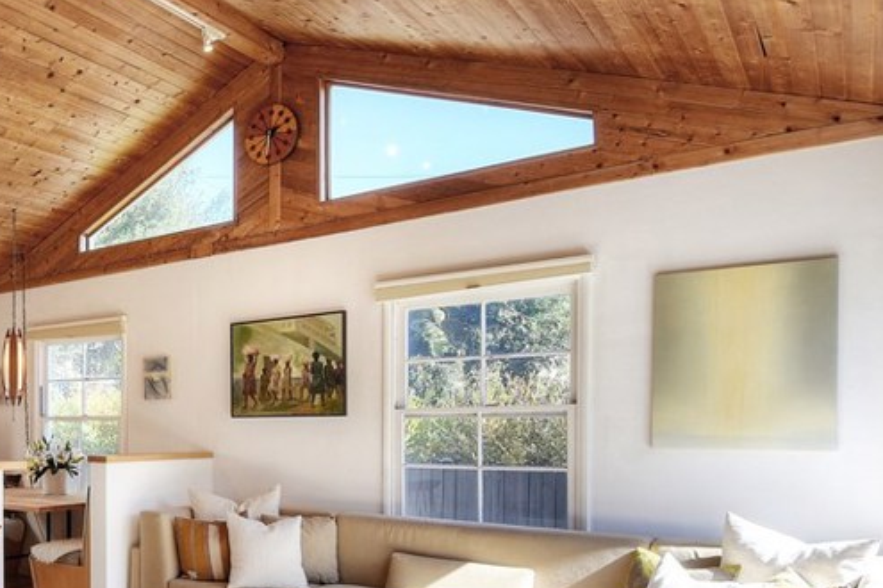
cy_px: 421
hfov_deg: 50.6
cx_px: 30
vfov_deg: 41.4
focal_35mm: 31
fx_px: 760
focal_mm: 10
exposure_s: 1/60
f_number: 8
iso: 100
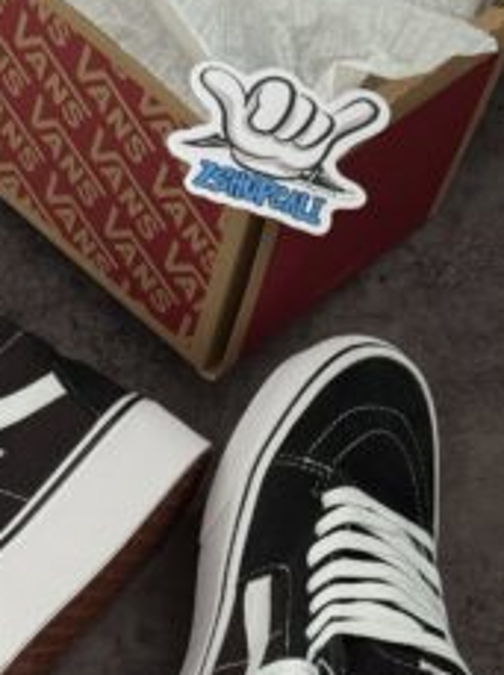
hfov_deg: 15.0
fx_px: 1908
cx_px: 118
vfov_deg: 19.6
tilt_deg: -67.1
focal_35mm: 98
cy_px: 647
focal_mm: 6.76
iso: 200
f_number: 1.78
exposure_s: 1/60
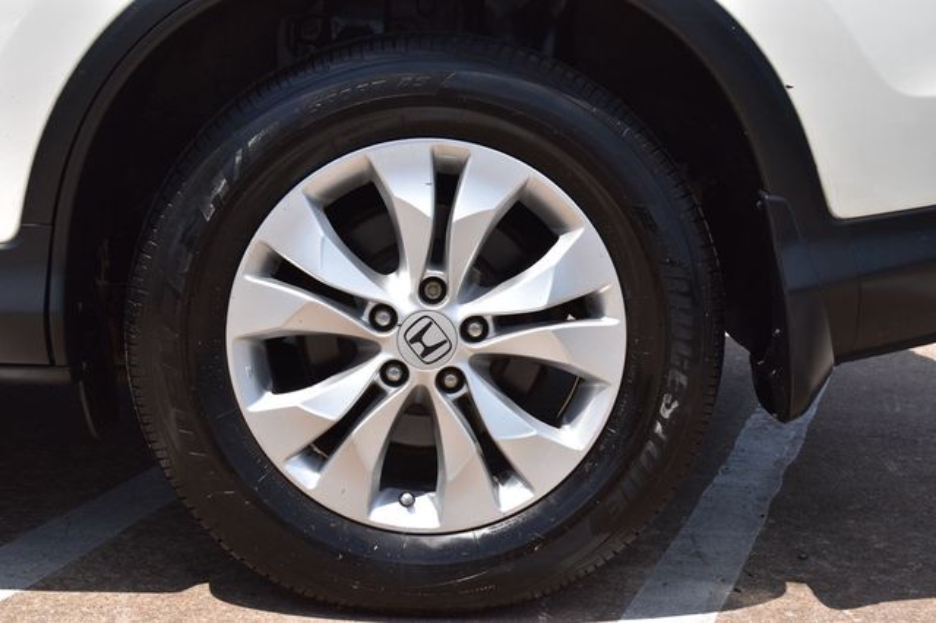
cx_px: 468
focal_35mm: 60
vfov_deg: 22.6
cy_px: 312
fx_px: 1559
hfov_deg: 33.4
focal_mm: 40
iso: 320
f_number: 11
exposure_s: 1/500
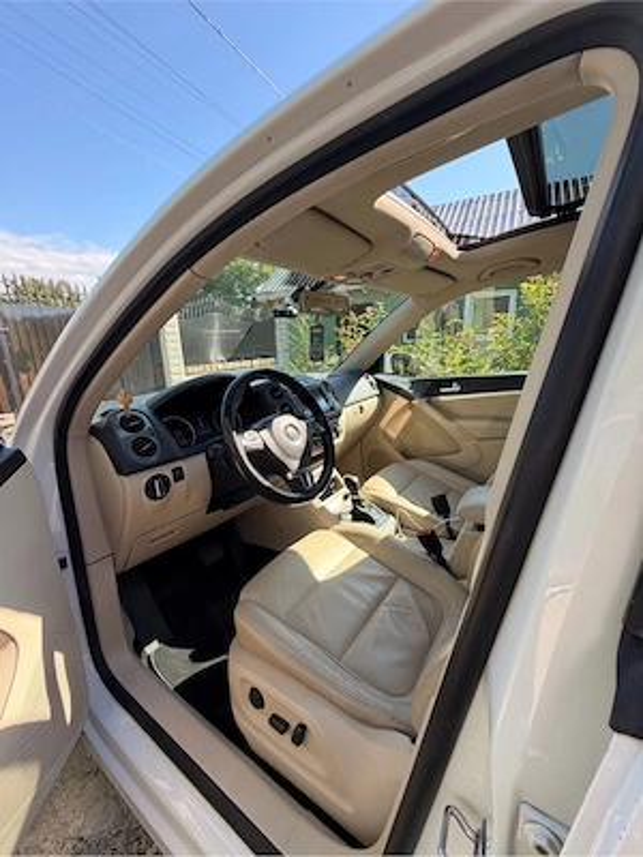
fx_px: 347
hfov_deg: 85.7
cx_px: 322
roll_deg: +0.4
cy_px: 428
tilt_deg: -13.2
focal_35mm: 14
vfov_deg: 102.1
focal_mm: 2.22
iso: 50
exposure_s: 1/336
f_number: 2.2
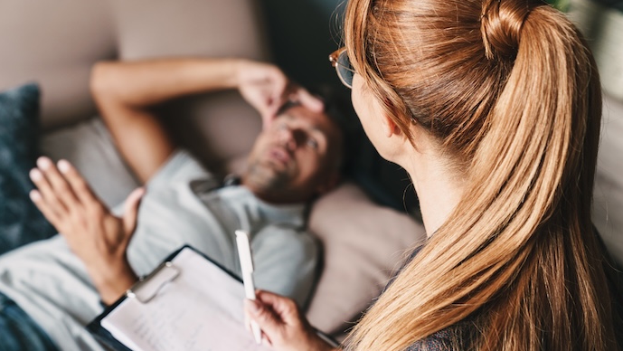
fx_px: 1091
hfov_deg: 31.9
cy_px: 190
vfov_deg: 18.3
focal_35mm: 66
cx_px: 311
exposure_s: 1/160
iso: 1000
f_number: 4
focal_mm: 62
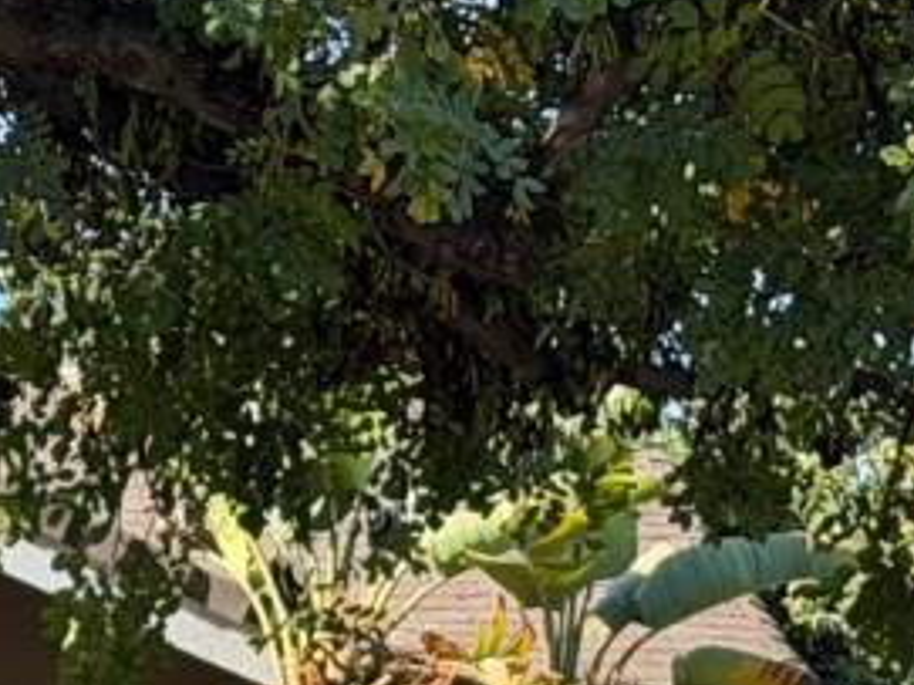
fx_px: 7020
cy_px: 1092
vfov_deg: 5.5
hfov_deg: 7.3
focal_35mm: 266
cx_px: -607
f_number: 1.78
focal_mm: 6.76
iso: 80
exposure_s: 1/802
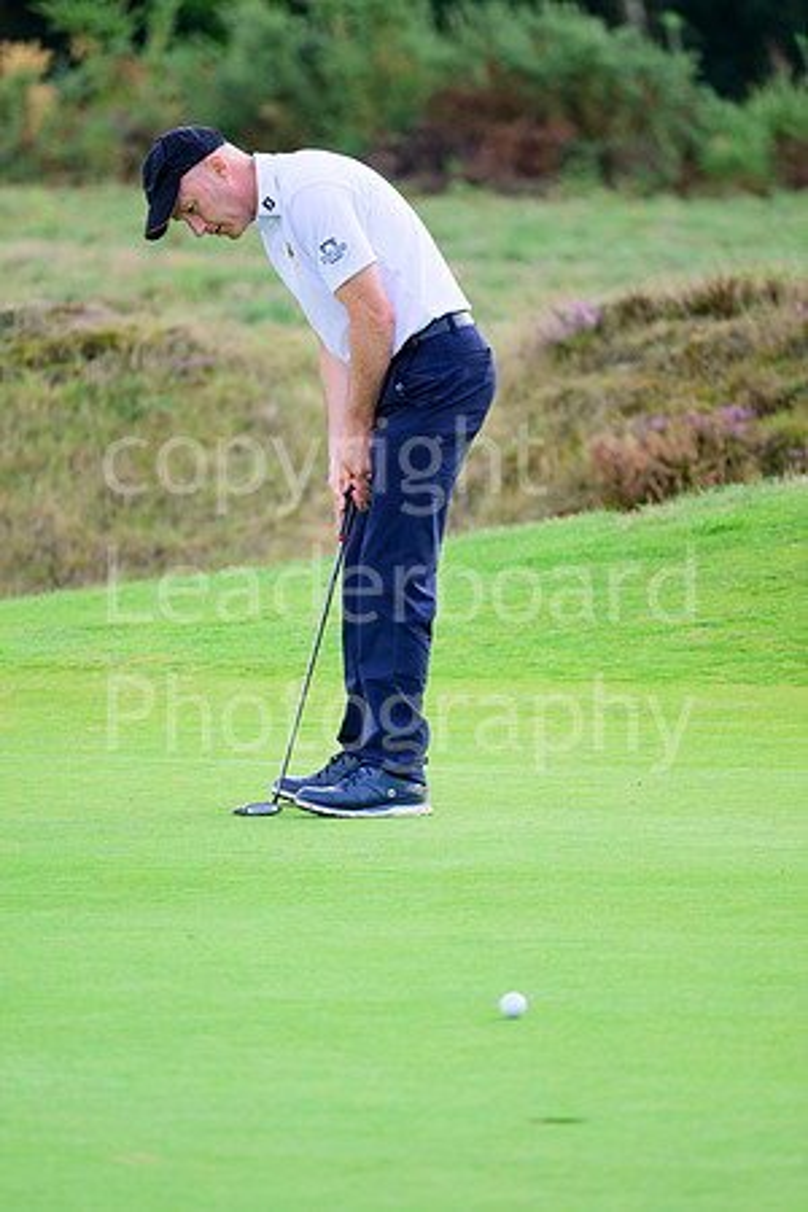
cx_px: 404
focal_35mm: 350
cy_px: 606
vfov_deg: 5.9
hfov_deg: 3.9
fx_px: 11782
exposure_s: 1/1250
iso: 800
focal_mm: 350
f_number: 5.3
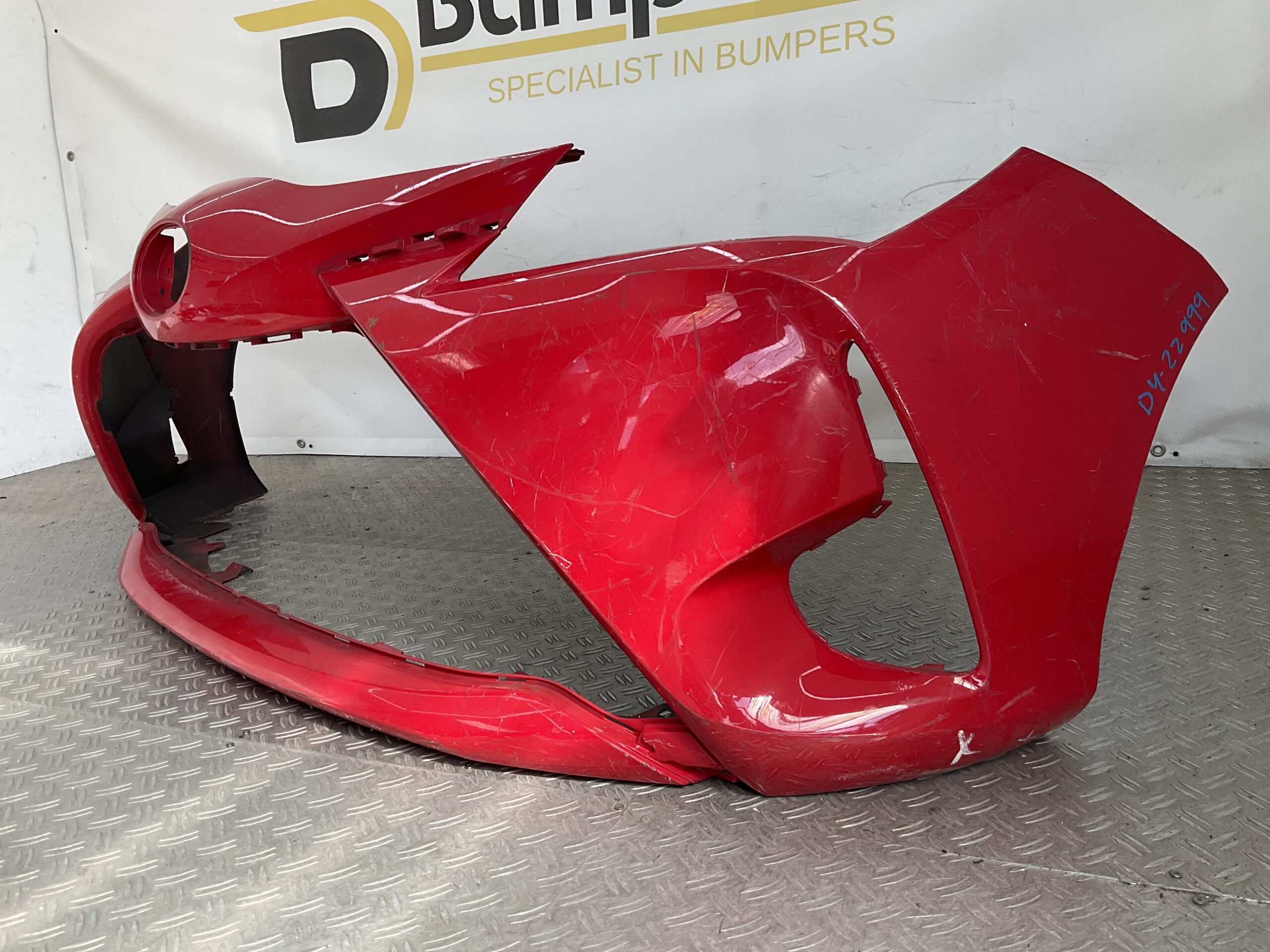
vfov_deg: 48.2
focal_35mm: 29
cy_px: 476
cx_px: 635
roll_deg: +4.7
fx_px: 1064
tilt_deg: -13.5
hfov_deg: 61.7
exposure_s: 1/297
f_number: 1.8
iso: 16
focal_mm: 3
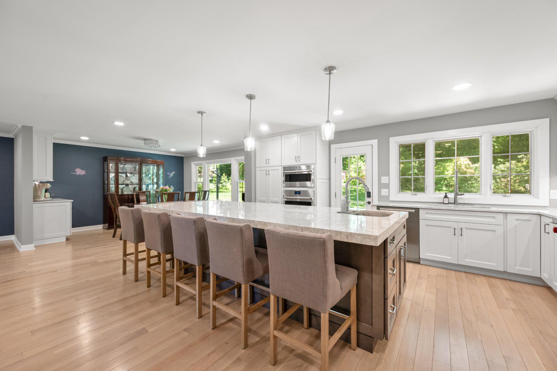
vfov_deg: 81.2
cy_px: 186
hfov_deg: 104.3
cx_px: 278
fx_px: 217
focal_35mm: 14
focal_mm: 14
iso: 1600
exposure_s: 1/20
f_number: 6.3
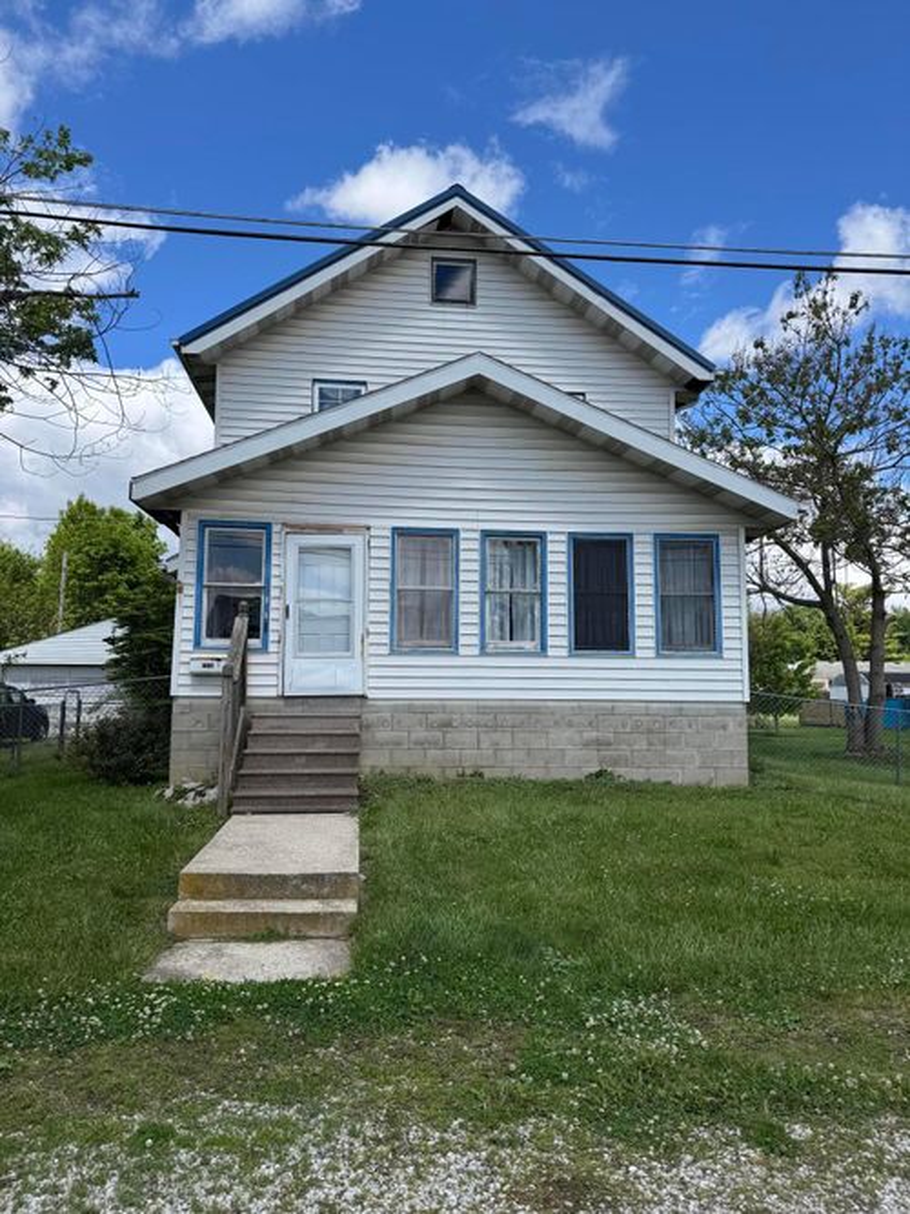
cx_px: 455
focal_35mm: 24
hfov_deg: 56.8
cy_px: 607
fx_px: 841
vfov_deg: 71.6
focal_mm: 6.76
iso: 80
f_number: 1.78
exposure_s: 1/4608
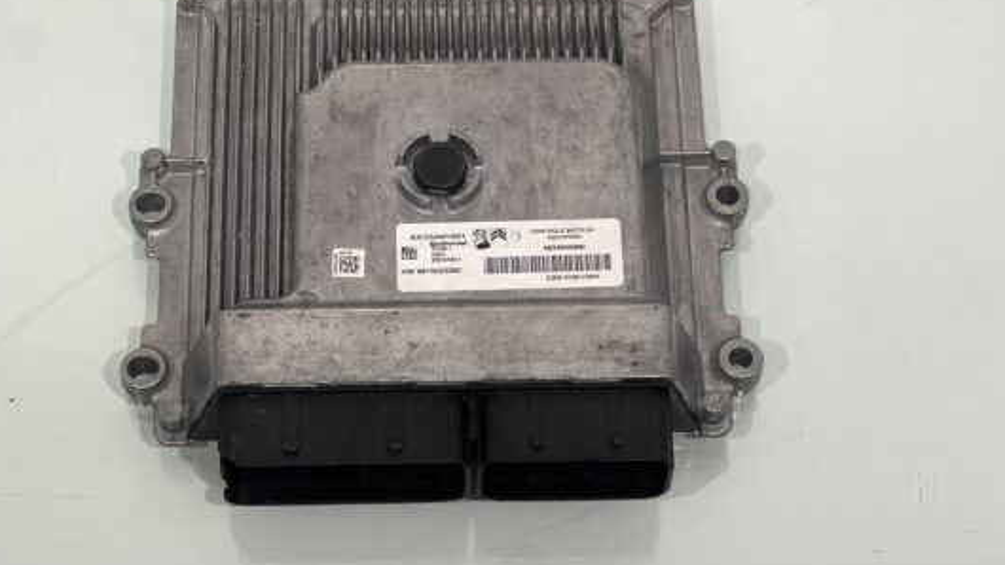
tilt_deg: -58.9
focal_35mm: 95
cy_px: 186
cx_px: 455
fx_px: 2531
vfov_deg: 12.7
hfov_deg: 22.4
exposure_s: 1/75
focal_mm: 9
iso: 64
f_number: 2.8
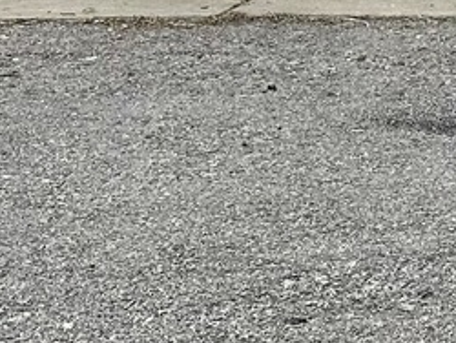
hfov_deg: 11.7
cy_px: -595
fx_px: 1820
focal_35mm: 138
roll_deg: +0.6
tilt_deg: +7.5
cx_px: 1091
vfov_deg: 9.2
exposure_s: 1/5525
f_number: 1.78
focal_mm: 6.86
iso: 80
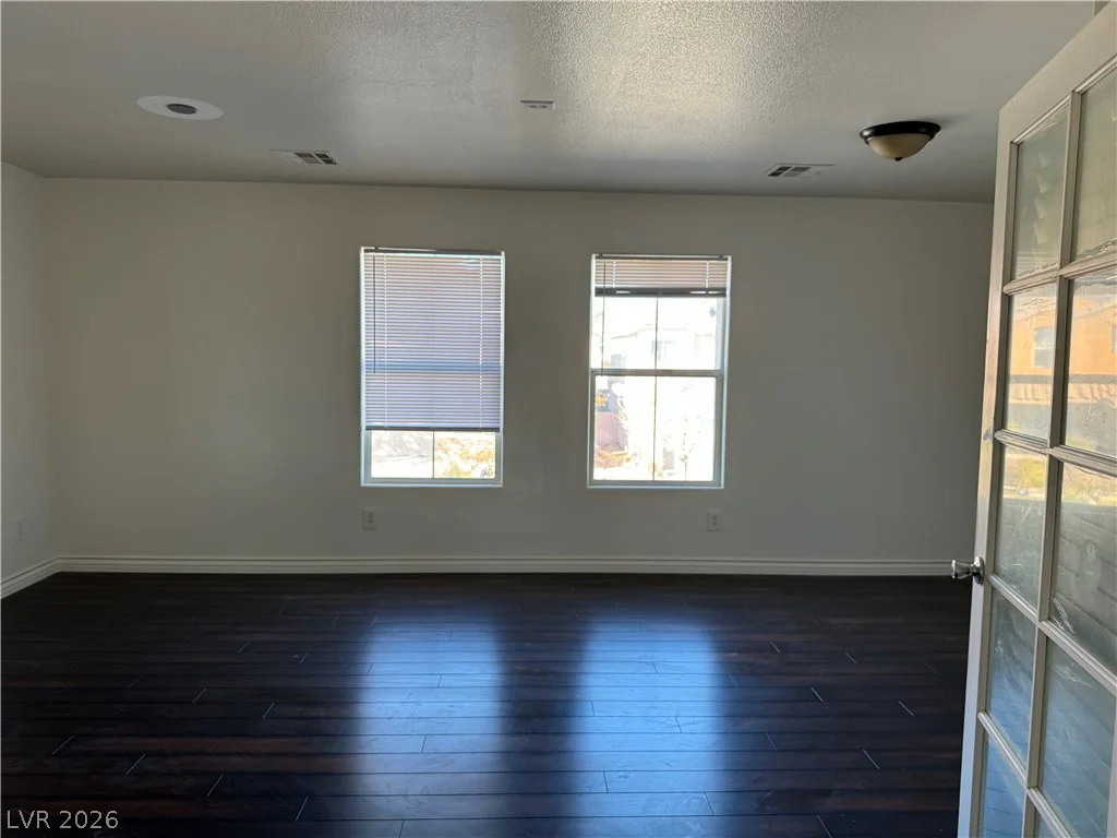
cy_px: 419
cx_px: 558
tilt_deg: -5.0
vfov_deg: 56.8
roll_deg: -0.9
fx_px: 774
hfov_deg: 71.6
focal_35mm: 24
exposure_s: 1/120
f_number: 1.78
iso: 125
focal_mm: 6.86
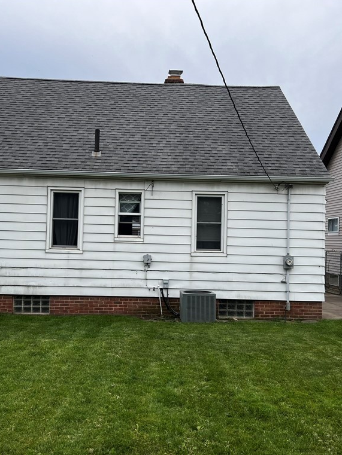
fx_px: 461
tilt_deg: +2.1
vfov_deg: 52.6
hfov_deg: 40.6
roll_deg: -1.1
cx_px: 150
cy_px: 227
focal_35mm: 35
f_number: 1.5
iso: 50
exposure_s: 1/2994
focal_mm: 5.7
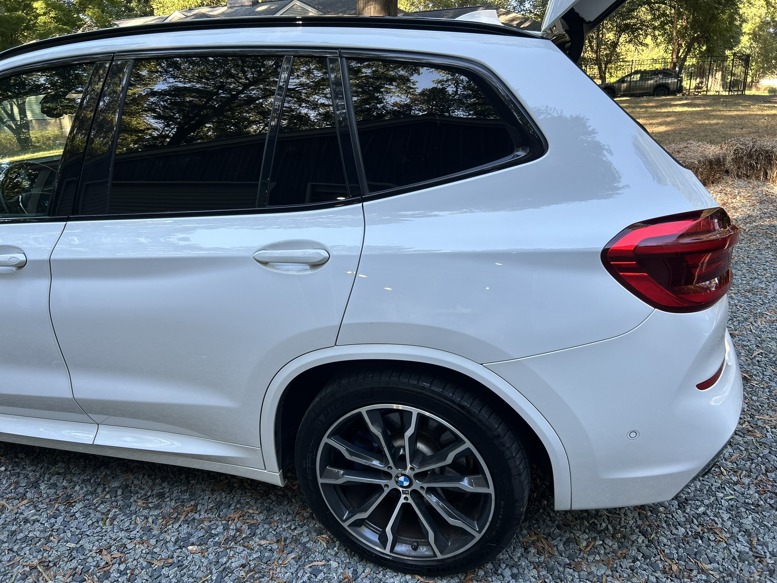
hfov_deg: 67.3
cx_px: 388
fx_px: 584
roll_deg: +1.9
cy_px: 292
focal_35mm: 26
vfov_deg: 53.1
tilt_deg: -16.1
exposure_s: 1/156
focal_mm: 5.7
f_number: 1.5
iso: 40
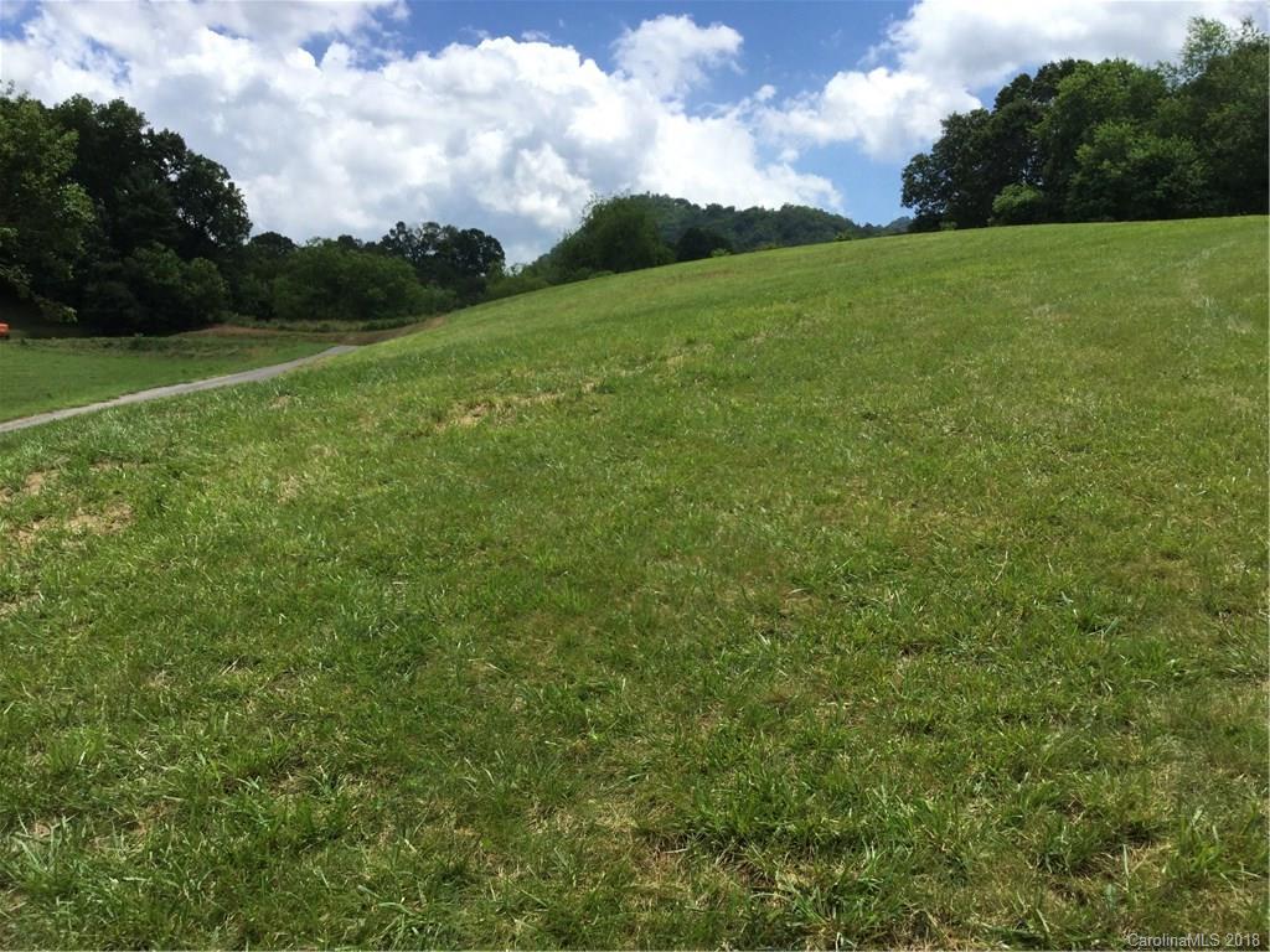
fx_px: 1137
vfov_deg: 45.4
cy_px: 476
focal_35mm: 31
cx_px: 635
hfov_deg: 58.4
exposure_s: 1/1597
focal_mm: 3.3
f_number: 2.4
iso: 25
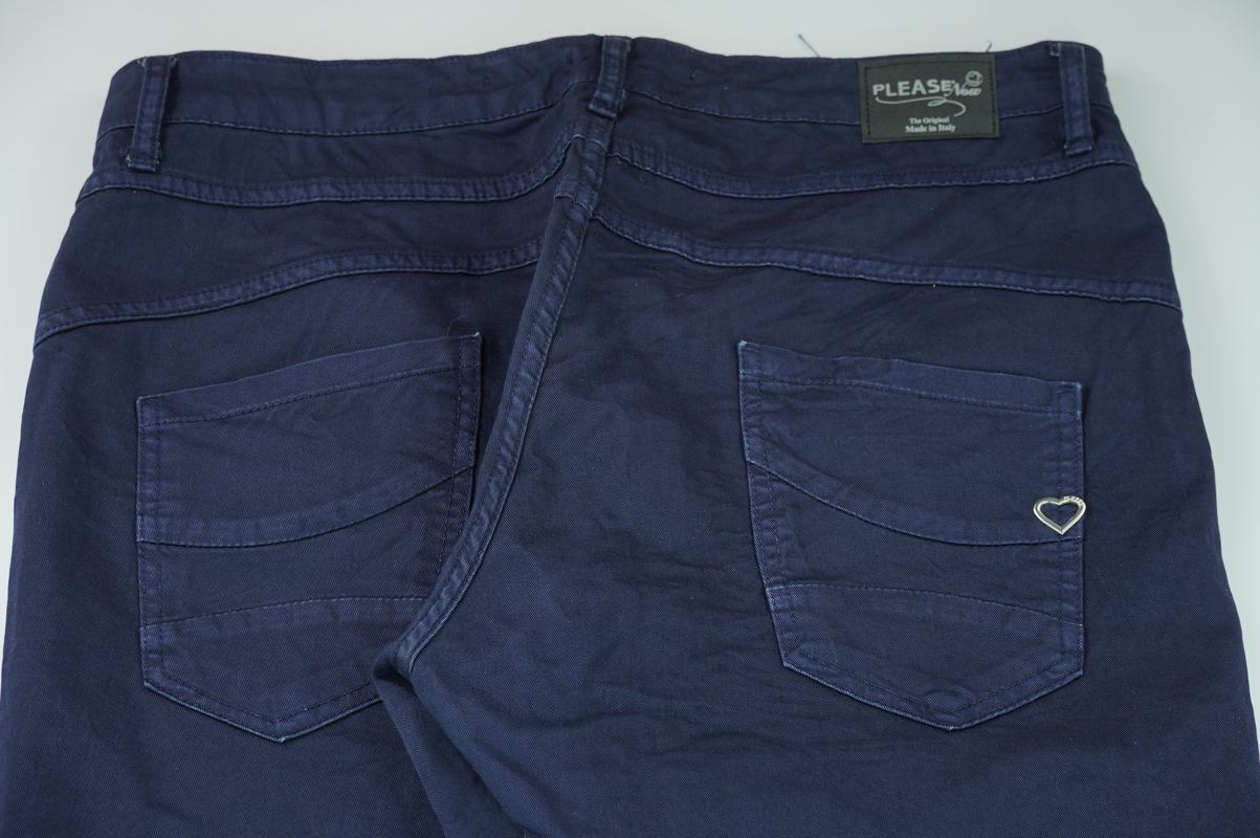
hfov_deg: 23.0
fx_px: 3095
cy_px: 419
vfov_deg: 15.4
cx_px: 630
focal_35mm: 88
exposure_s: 1/100
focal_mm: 59
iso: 200
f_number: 5.6
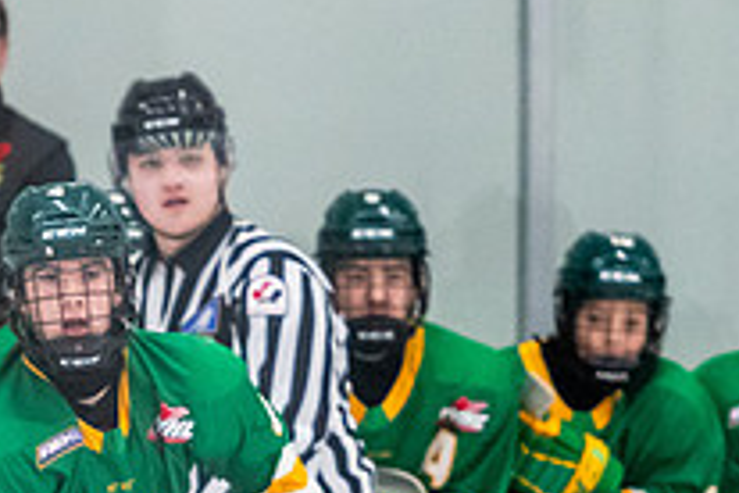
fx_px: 16051
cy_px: 663
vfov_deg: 1.8
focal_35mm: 782
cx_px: -50
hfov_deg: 2.6
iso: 4000
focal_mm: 175
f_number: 2.8
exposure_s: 1/800
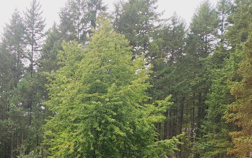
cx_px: 23
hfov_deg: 39.4
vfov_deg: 26.1
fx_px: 323
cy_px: 156
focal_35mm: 47
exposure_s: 1/228
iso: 12
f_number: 1.8
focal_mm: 6.4
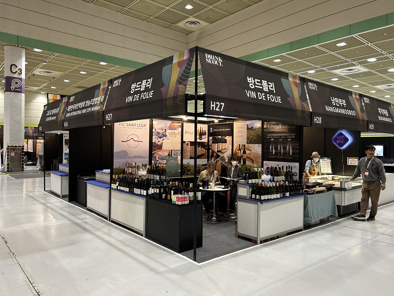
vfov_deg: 53.1
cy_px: 148
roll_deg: +0.0
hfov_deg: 67.3
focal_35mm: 26
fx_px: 296
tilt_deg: +0.8
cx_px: 197
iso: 160
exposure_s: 1/60
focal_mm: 5.7
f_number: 1.5
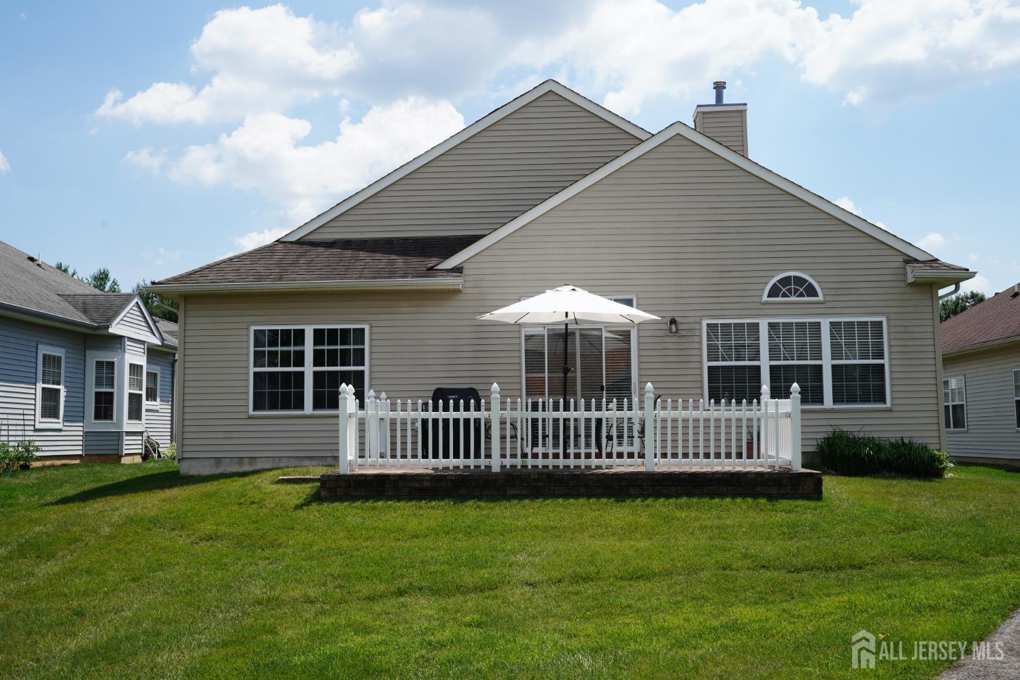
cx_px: 510
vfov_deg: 37.9
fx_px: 992
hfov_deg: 54.4
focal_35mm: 35
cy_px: 340
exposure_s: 1/250
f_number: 9
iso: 125
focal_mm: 35
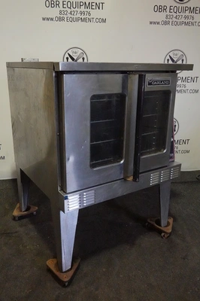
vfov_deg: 60.3
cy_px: 150
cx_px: 100
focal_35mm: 31
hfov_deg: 42.3
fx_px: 259
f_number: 5
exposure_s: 1/200
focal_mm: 11.52
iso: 3200
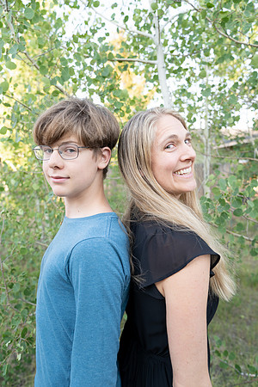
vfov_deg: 69.4
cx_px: 129
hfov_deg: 49.6
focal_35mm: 26
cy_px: 194
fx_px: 279
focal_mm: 26
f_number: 3.5
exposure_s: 1/160
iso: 320
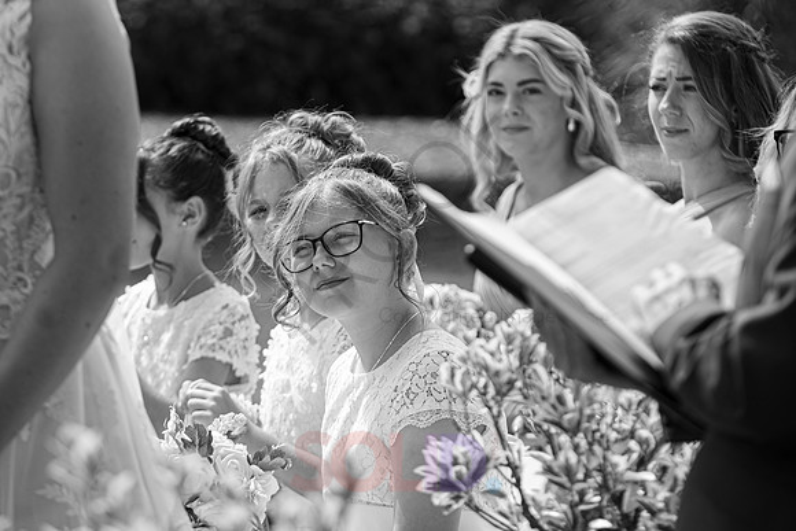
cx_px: 311
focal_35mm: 256
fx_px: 5659
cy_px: 207
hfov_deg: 8.0
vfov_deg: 5.4
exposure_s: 1/640
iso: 200
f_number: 4
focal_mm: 140
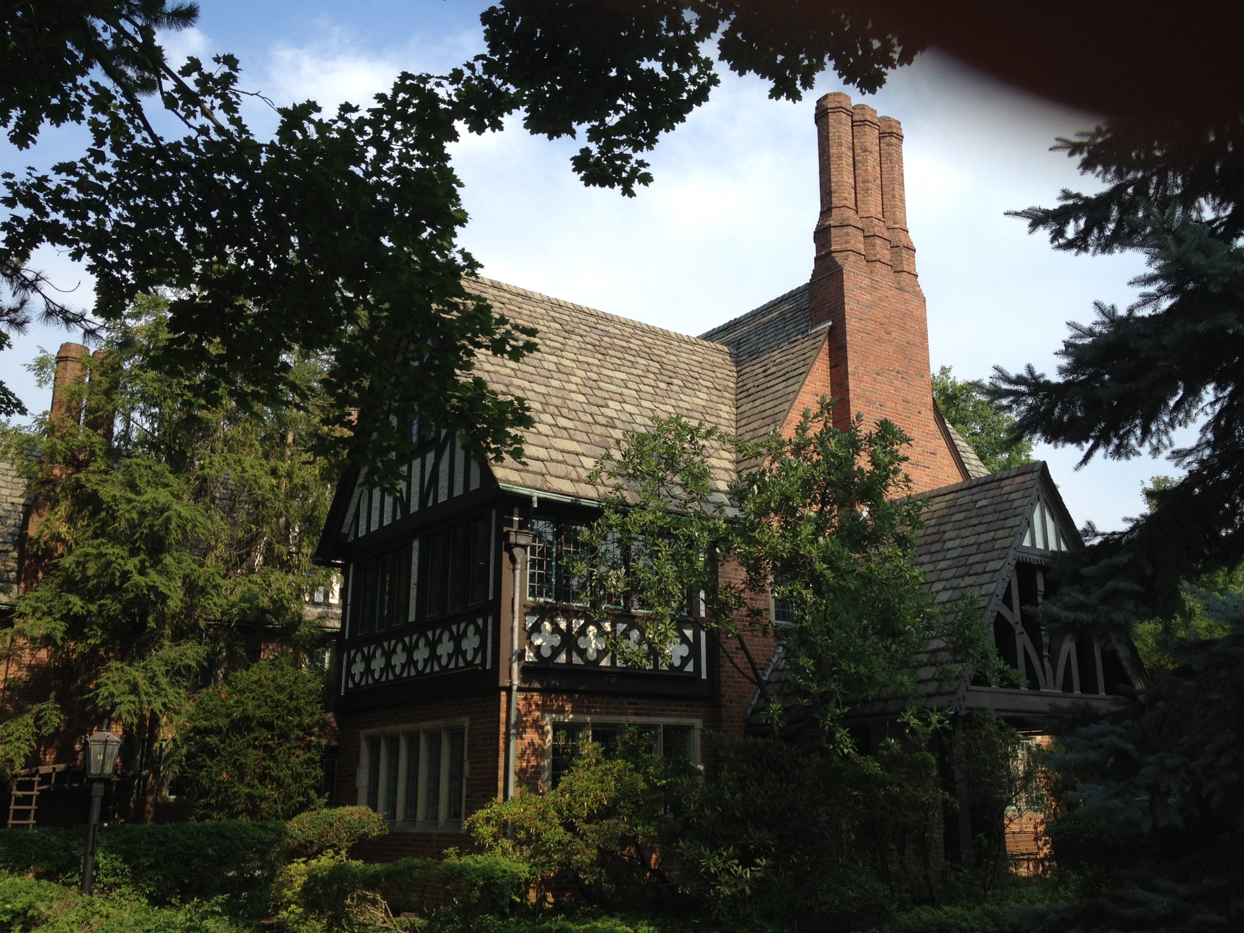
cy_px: 466
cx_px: 622
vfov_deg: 40.7
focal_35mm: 35
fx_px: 1258
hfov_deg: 52.6
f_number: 2.4
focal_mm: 4.28
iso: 50
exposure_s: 1/1082
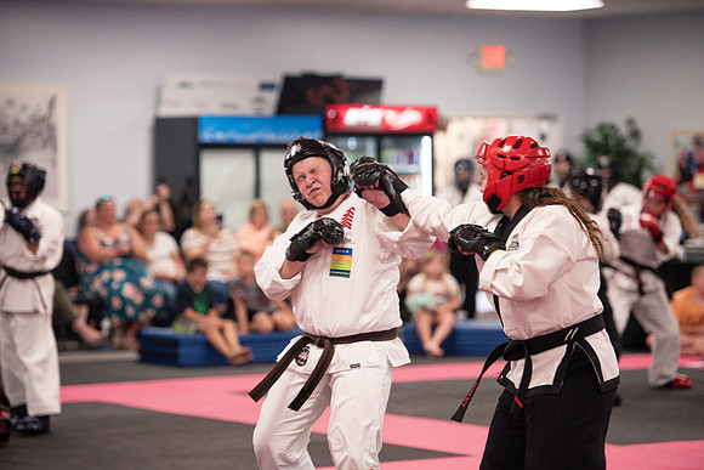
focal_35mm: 130
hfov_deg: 15.8
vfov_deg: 10.6
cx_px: 352
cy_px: 235
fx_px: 2543
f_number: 2.8
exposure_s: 1/400
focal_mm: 130
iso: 1600
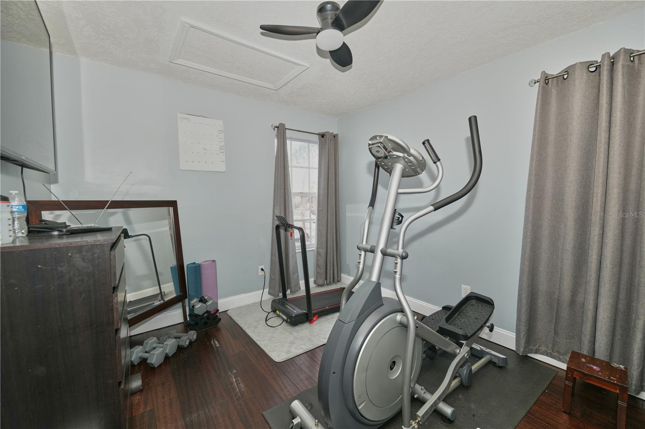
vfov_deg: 81.2
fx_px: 251
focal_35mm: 14
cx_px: 322
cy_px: 214
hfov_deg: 104.3
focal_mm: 14
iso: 400
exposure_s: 1/200
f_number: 4
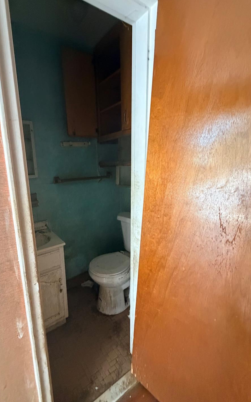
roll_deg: +2.7
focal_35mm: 16
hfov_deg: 69.8
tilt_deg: -13.2
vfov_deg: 97.8
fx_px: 175
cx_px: 91
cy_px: 199
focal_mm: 2.22
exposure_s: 1/60
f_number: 2.2
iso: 640
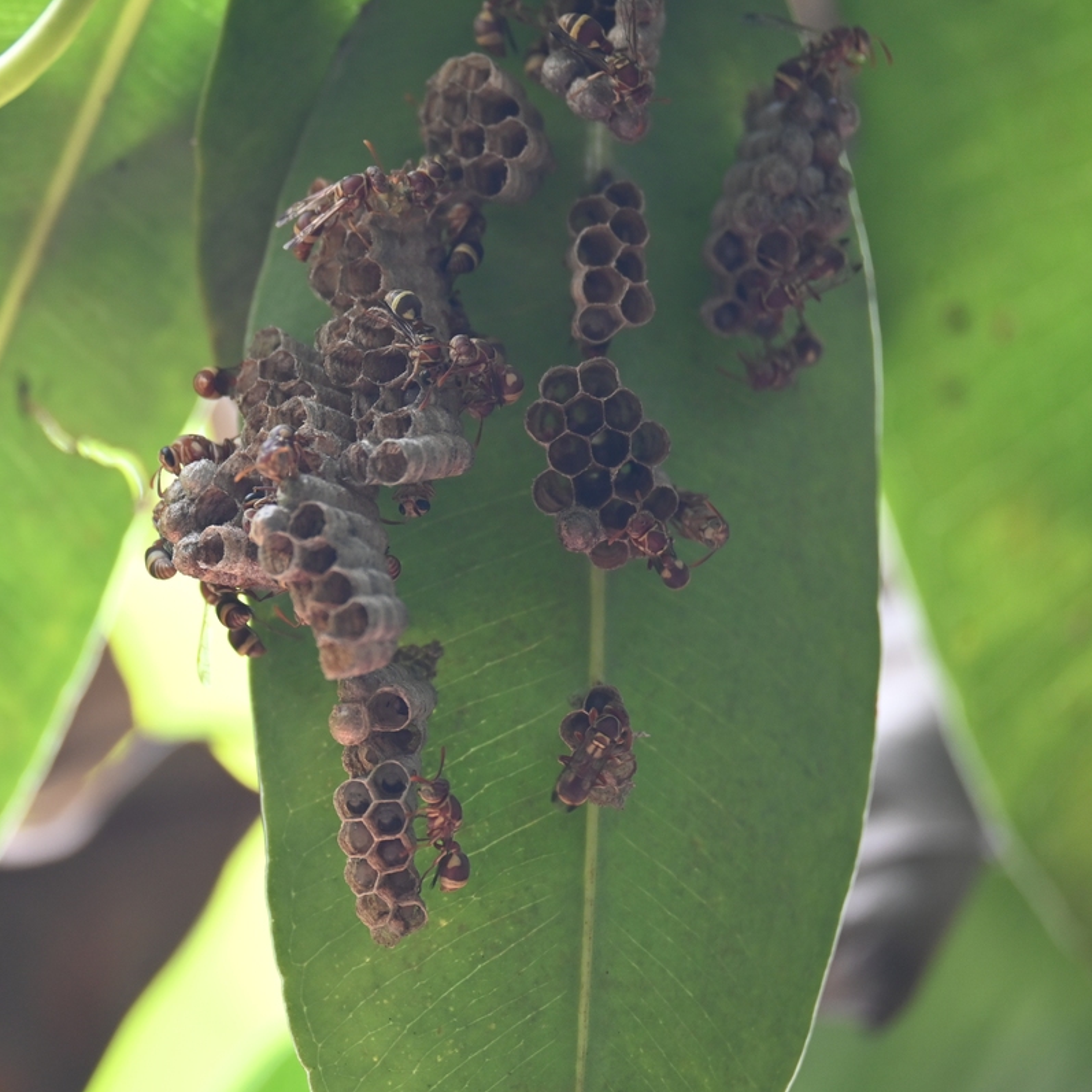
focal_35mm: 480
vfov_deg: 3.7
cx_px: 329
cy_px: 545
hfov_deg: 3.7
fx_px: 17131
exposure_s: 1/50
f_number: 6.3
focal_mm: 250
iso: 560
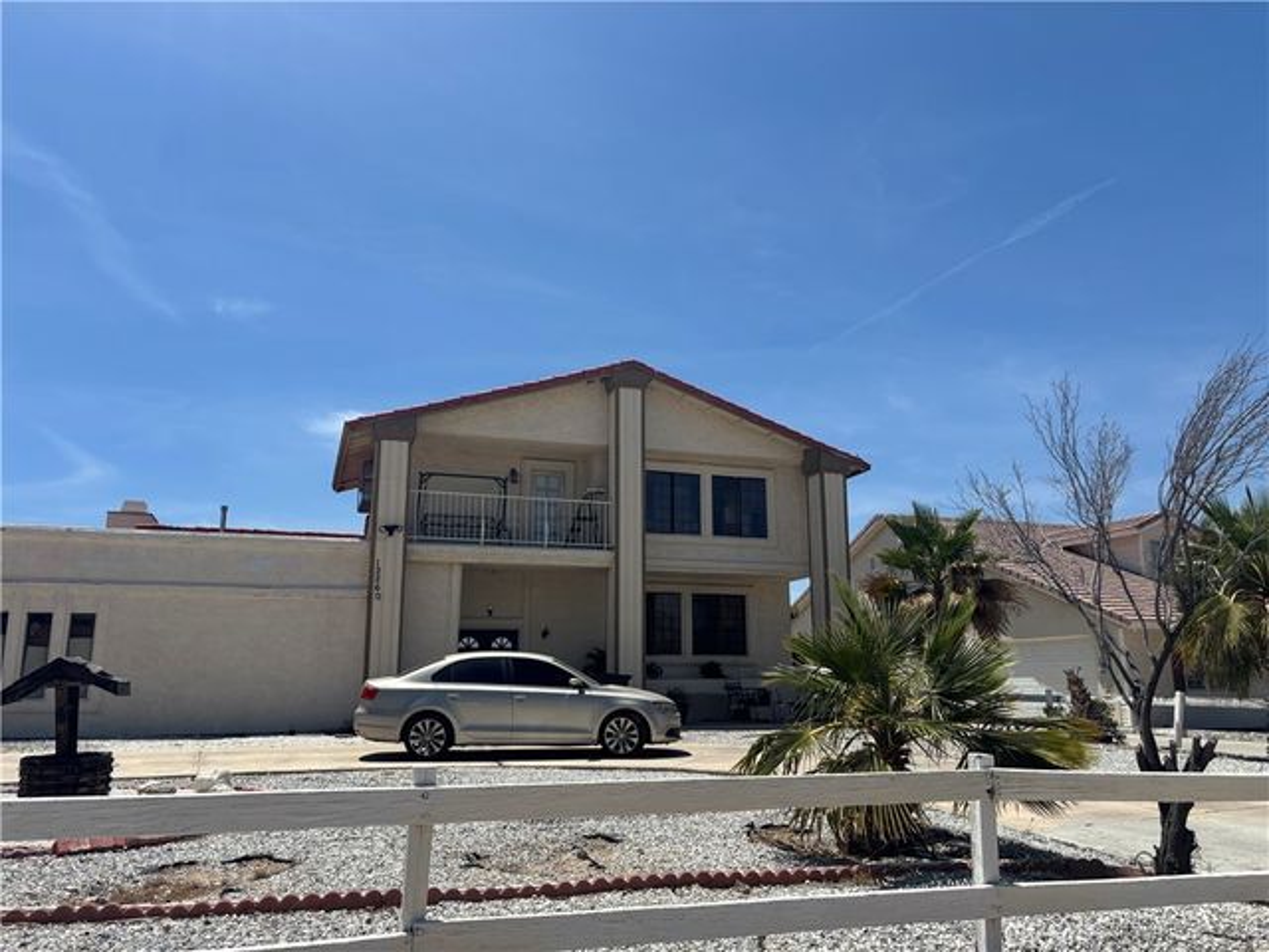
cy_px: 476
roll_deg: +0.7
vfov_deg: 53.1
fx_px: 953
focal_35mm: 26
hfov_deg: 67.3
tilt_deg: +11.3
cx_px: 634
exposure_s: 1/5348
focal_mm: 5.96
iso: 50
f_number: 1.6
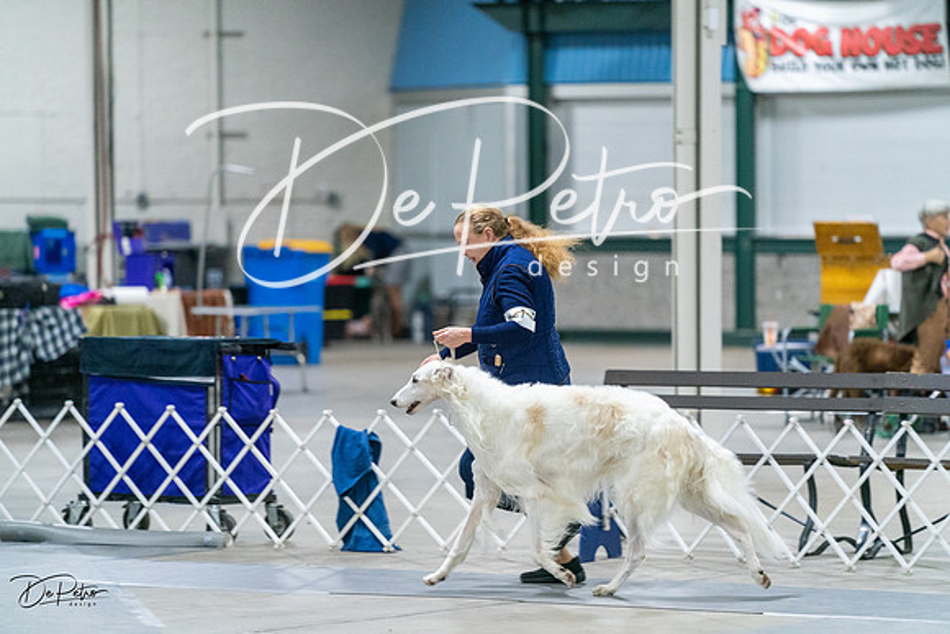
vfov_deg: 6.9
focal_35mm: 200
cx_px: 475
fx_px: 5279
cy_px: 317
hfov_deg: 10.3
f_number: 2.8
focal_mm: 200
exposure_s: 1/250
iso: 5000
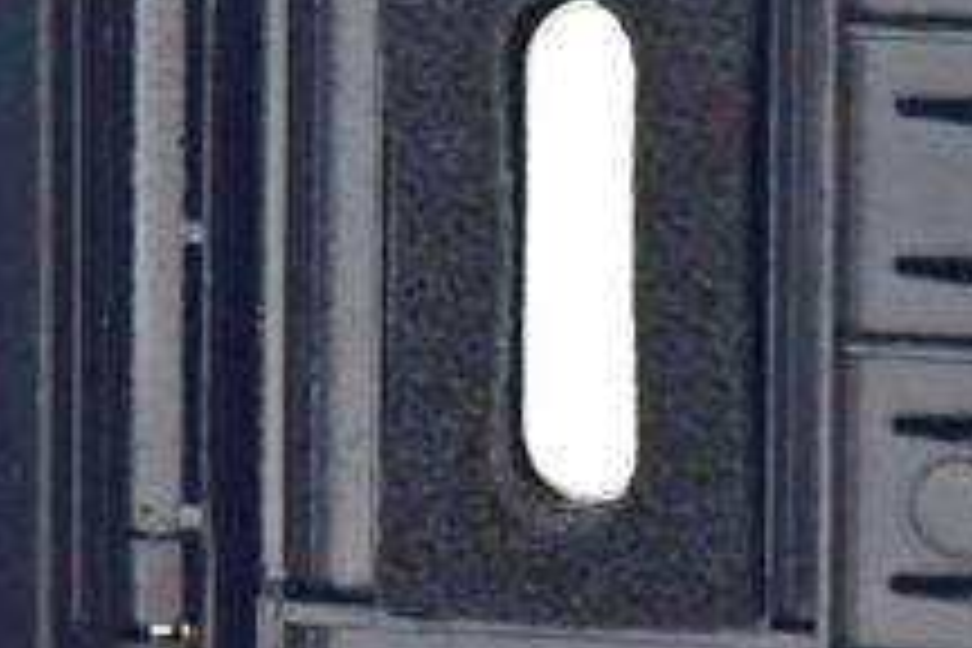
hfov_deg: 3.2
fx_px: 17414
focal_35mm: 645
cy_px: 212
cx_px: 54
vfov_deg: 2.1
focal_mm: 62
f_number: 8
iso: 1250
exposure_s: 1/125
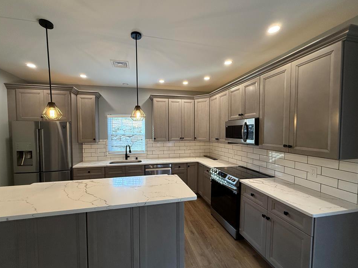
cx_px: 169
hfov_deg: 98.1
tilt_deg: -1.4
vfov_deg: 81.7
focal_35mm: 15
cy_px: 138
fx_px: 155
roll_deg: +0.0
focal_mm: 2.22
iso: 200
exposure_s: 1/120
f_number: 2.2
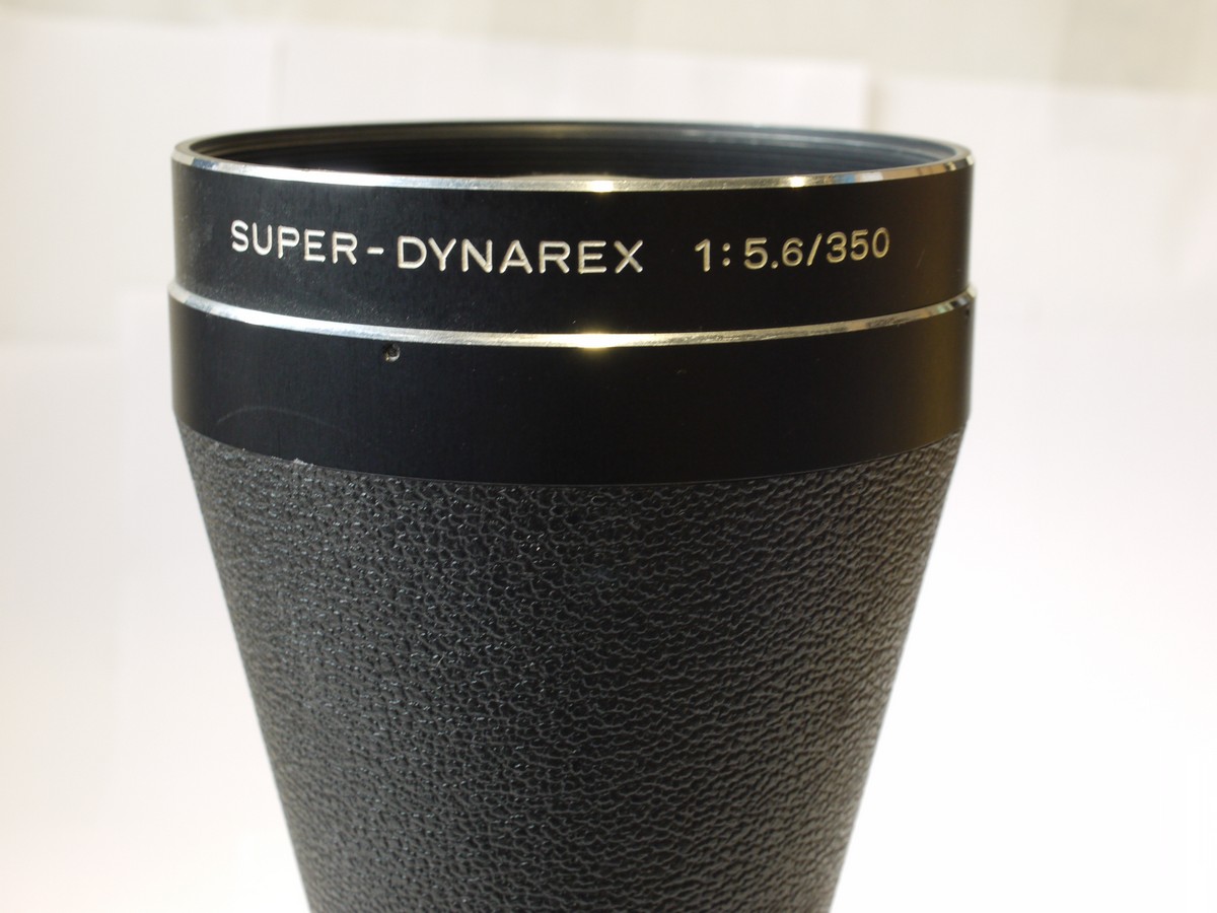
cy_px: 456
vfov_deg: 24.4
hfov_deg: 32.2
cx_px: 608
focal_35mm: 60
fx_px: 2109
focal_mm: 30
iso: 400
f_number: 9
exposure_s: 1/13
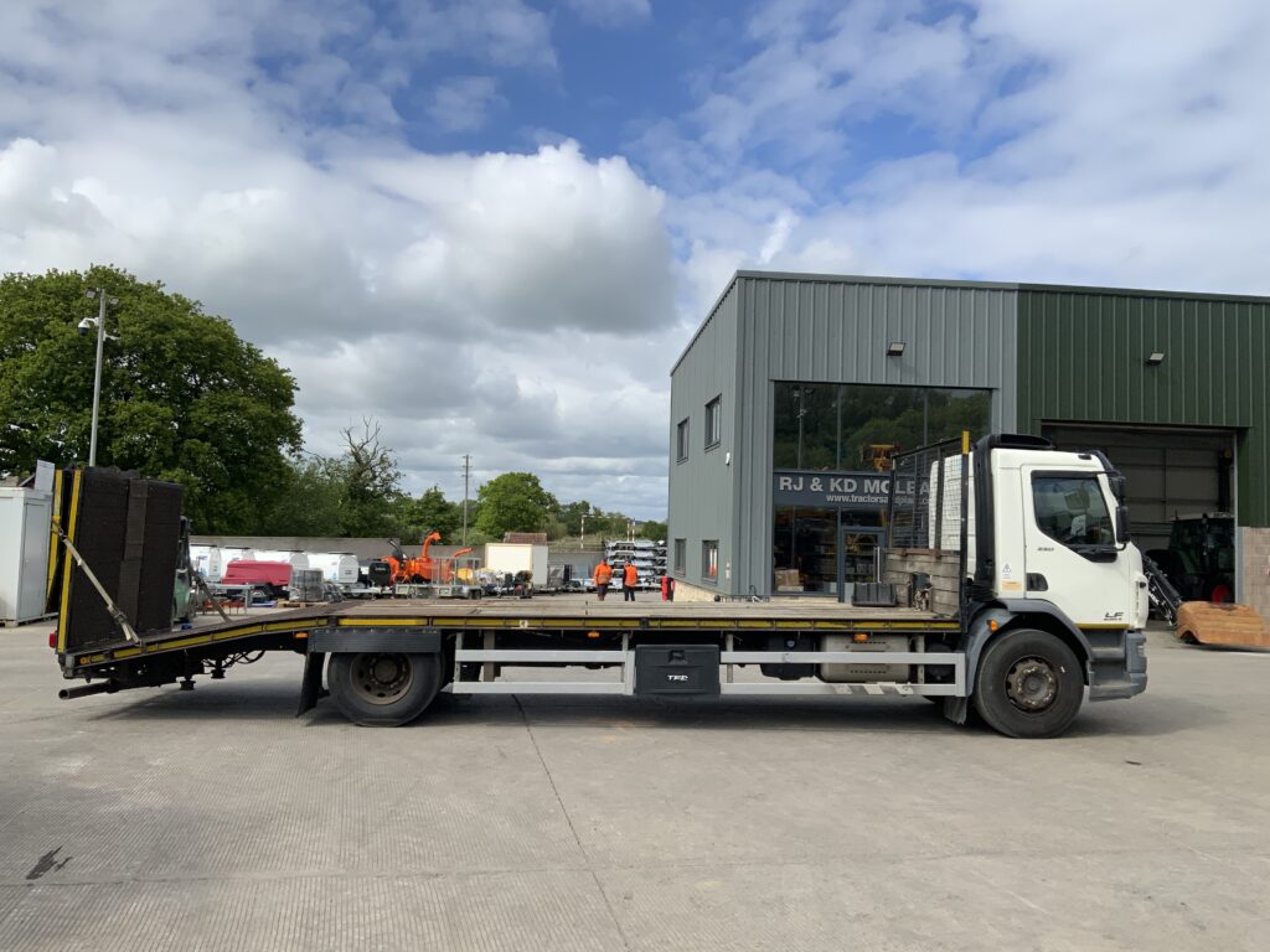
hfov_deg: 61.7
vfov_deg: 48.2
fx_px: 1064
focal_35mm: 29
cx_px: 635
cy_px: 476
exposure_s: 1/2427
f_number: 1.8
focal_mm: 3
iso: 20
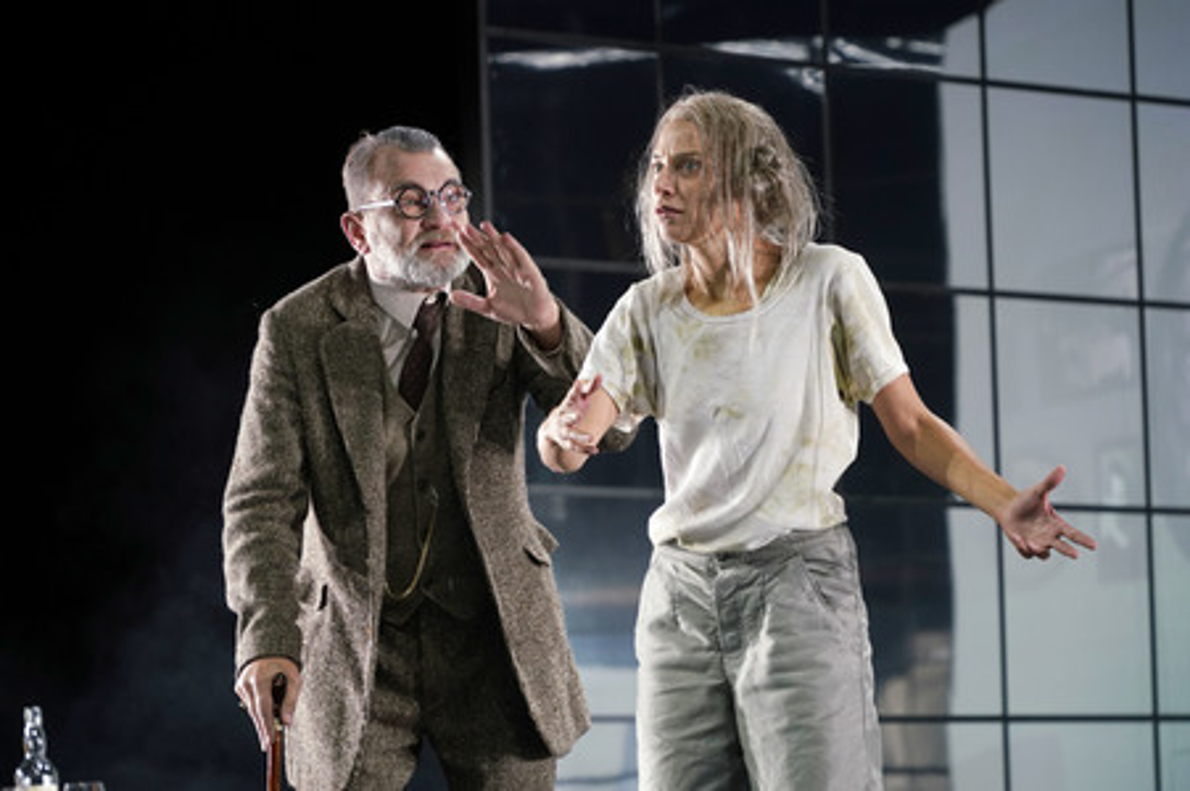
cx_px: 595
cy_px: 396
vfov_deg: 8.7
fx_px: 5186
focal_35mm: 157
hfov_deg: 13.1
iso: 1000
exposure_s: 1/125
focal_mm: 157
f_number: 5.6
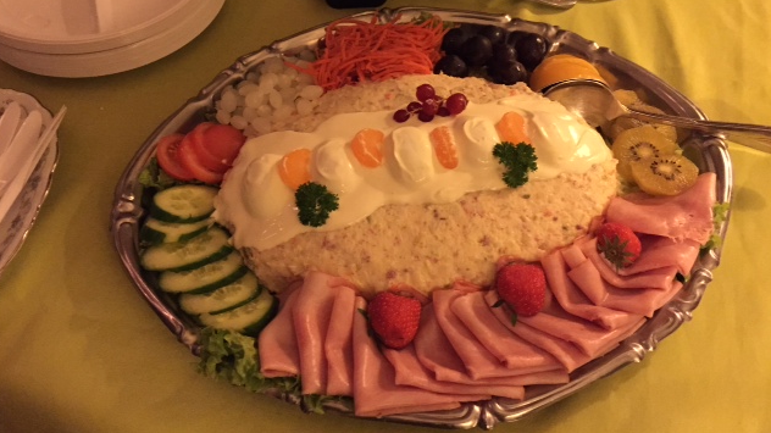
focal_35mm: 32
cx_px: 382
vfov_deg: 36.6
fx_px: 654
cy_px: 184
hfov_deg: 61.0
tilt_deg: -54.5
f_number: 2.2
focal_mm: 4.15
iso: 400
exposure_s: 1/15
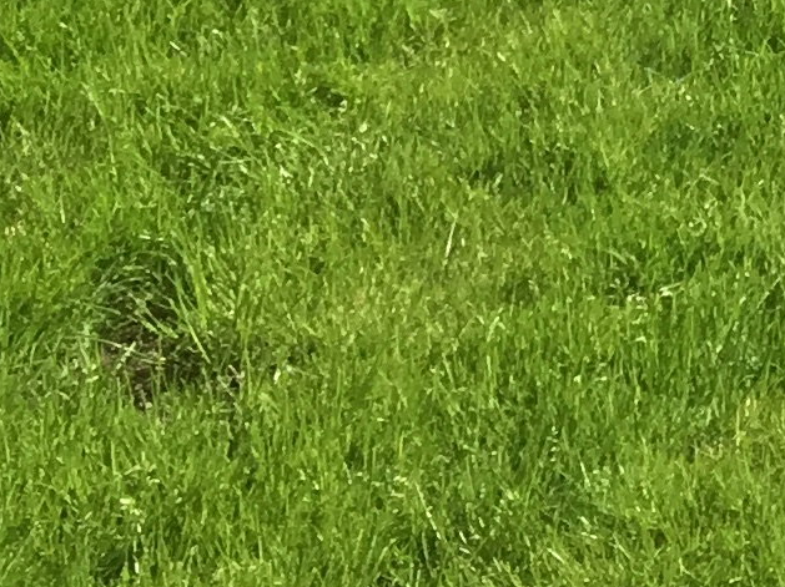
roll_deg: -0.3
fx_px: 4216
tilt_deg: -8.5
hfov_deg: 8.9
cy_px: -1089
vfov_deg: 7.2
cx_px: 2269
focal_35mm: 186
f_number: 2.2
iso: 25
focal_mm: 4.15
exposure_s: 1/827
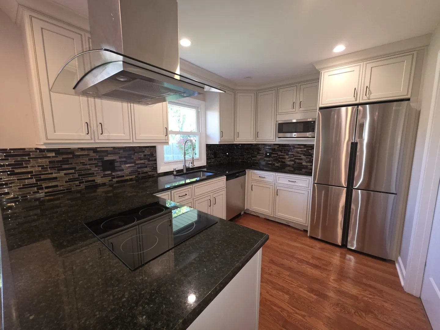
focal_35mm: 13
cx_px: 220
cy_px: 165
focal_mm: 2.2
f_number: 1.9
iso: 160
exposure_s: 1/60
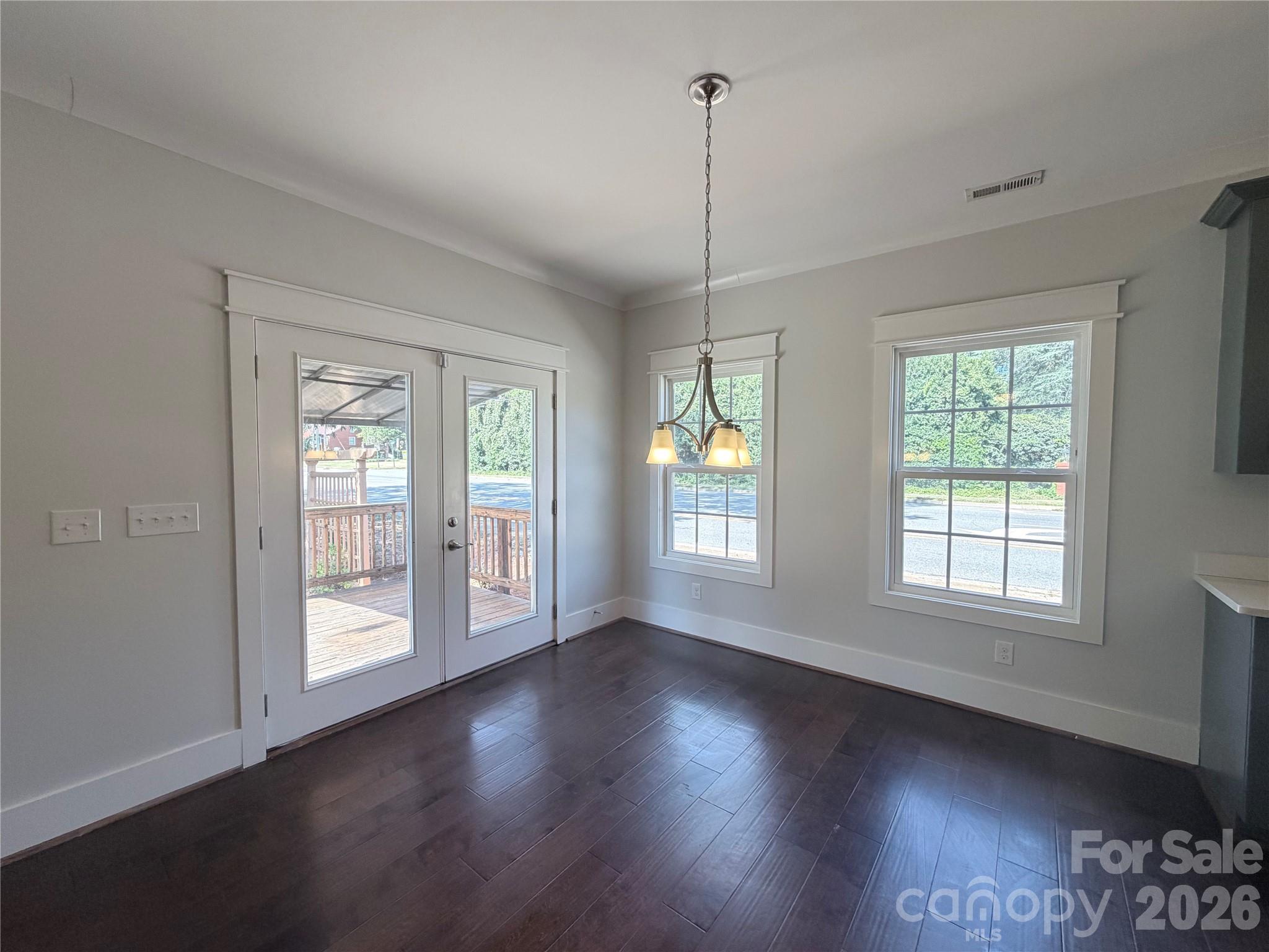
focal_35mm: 14
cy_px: 476
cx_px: 634
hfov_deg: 102.1
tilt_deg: -1.7
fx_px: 513
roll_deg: +0.1
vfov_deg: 85.7
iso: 100
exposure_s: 1/120
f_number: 2.2
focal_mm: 2.22
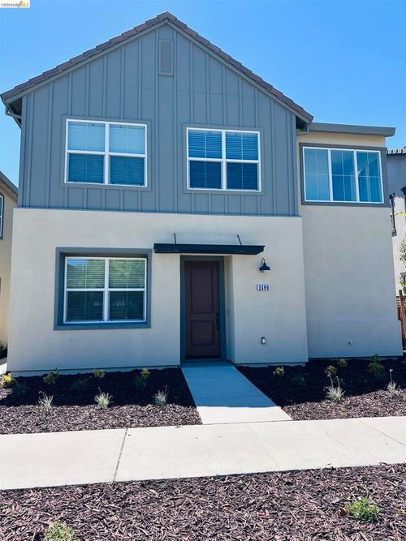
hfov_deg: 56.8
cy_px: 270
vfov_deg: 71.6
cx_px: 203
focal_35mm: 24
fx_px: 375
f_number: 1.78
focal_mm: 6.86
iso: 80
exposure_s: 1/2299
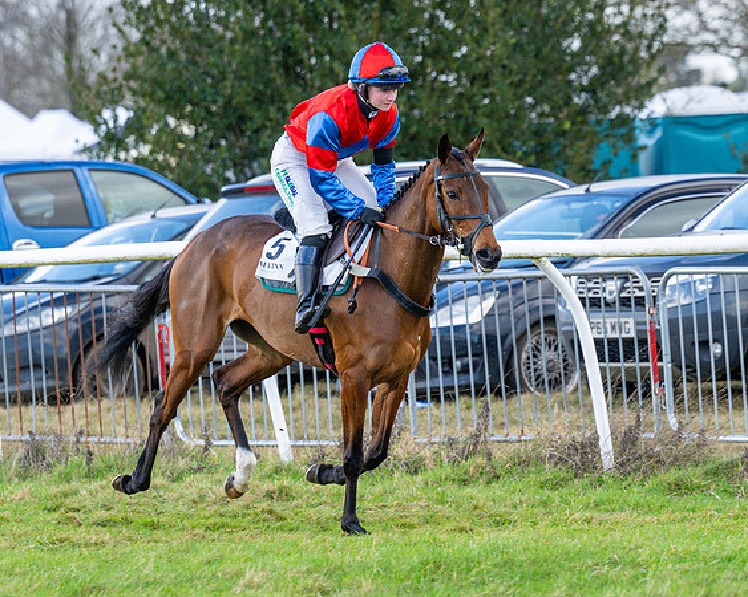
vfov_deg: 4.4
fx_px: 7822
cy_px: 323
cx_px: 482
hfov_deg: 5.5
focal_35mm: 353
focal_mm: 165
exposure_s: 1/800
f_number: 4
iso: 500
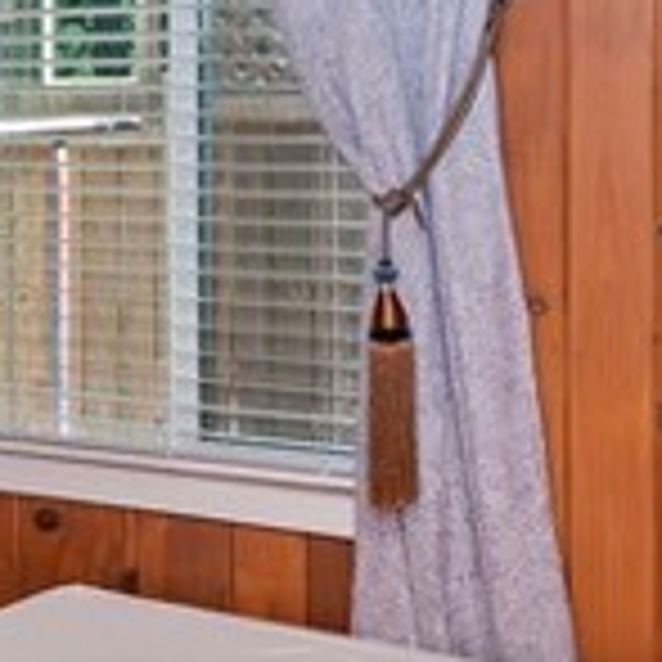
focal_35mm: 83
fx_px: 1796
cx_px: -158
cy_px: 83
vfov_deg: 20.5
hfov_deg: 19.5
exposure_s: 1/20
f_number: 8
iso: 400
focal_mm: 14
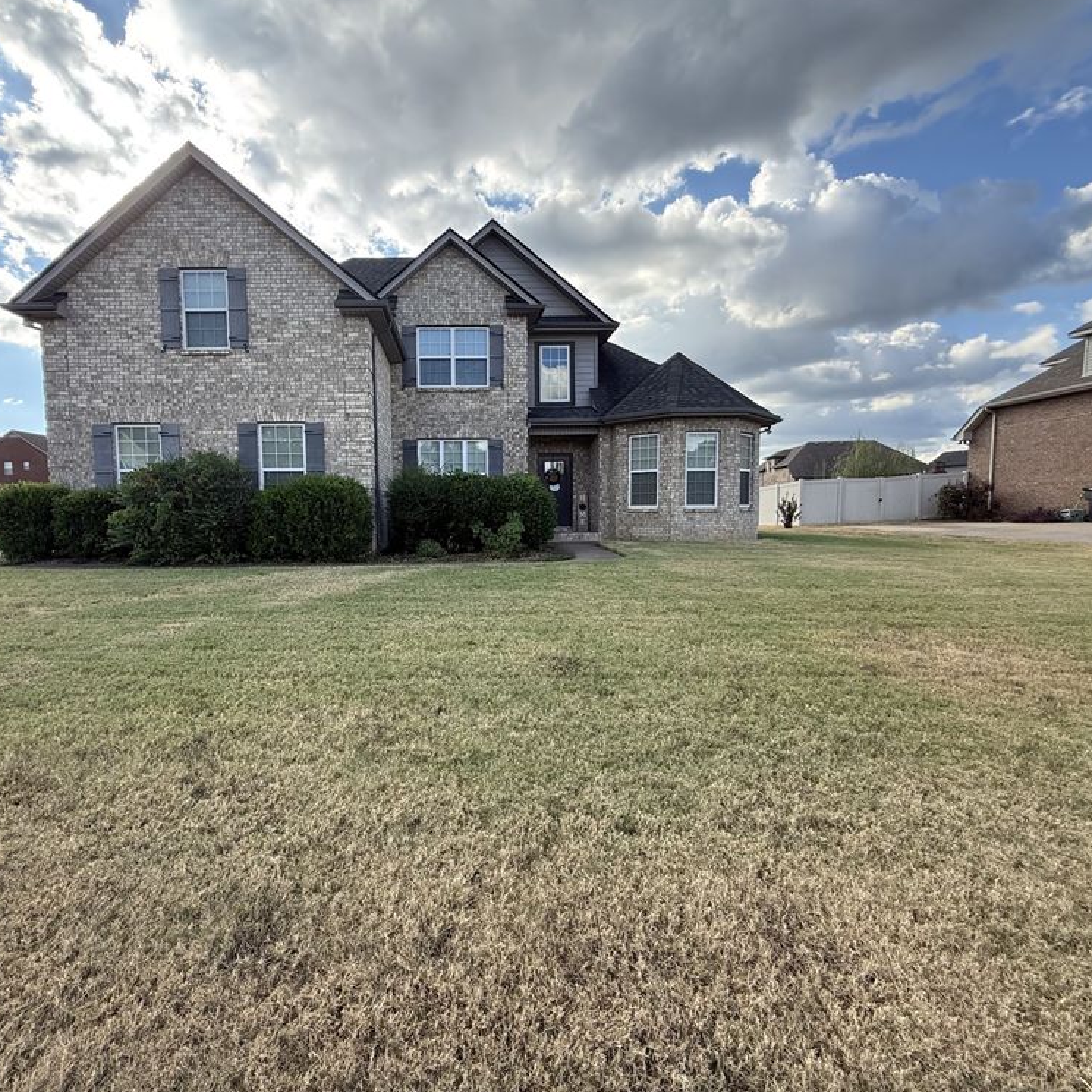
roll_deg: +2.3
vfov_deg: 84.0
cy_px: 553
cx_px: 473
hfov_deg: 83.5
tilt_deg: -6.6
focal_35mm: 17
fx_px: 607
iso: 64
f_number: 2.2
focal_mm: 2.22
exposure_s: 1/461
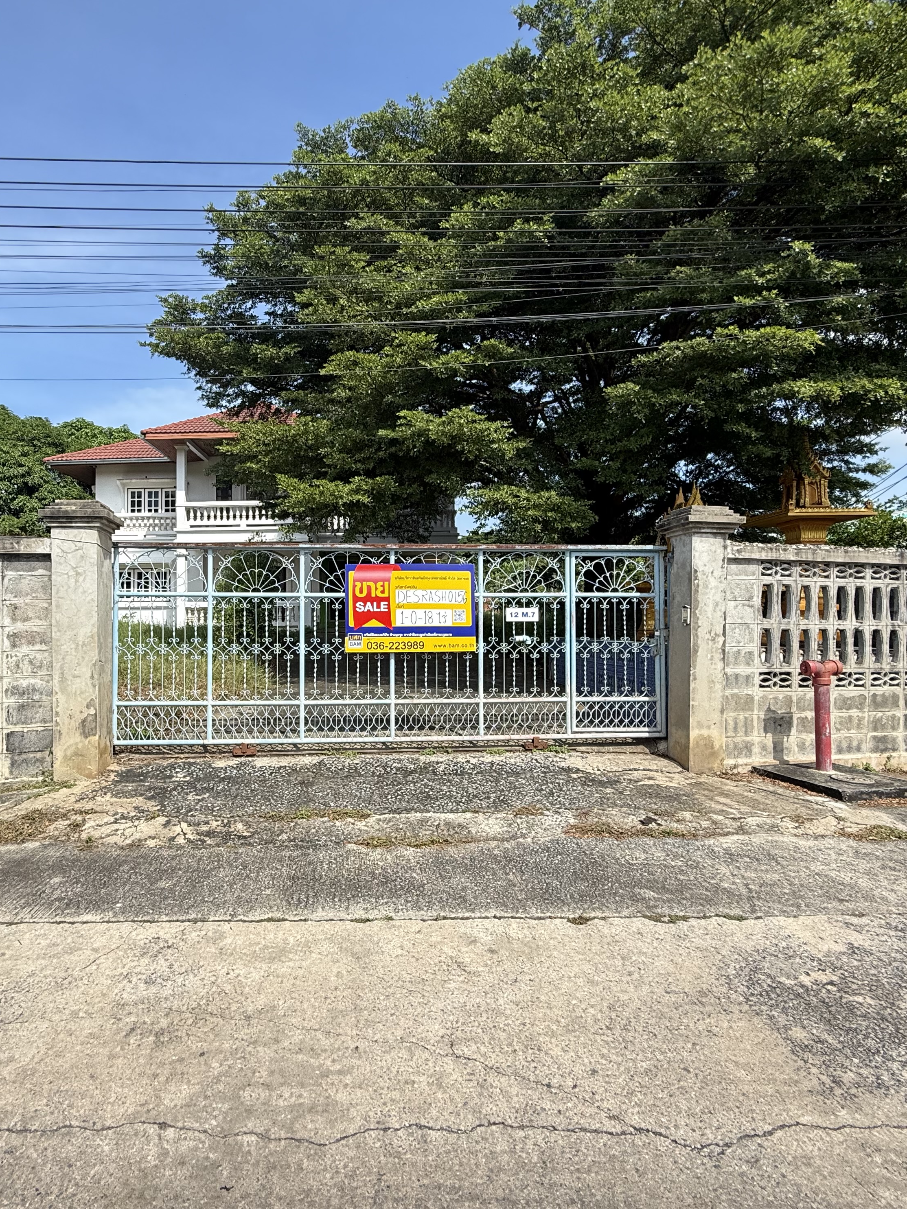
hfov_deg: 68.0
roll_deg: +0.8
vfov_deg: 84.7
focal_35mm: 19
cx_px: 359
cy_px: 601
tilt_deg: +2.0
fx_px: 664
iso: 50
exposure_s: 1/914
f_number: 2.2
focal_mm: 2.22
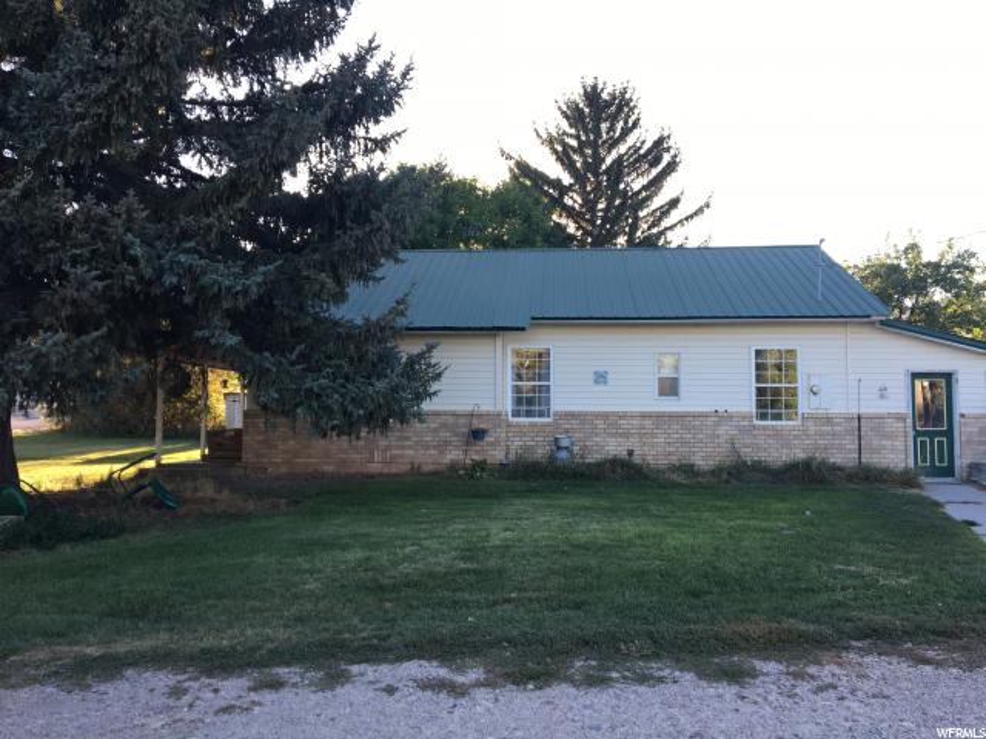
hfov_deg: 61.7
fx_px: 826
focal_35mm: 29
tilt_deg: +5.7
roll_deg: -0.4
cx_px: 493
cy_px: 370
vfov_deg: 48.2
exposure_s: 1/120
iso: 25
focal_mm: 4.15
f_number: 2.2
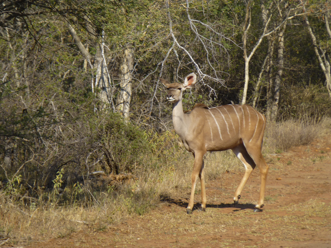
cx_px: 166
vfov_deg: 3.4
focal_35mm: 434
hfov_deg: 4.6
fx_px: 4150
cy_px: 124
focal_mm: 77.4
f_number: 6.2
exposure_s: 1/320
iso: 100
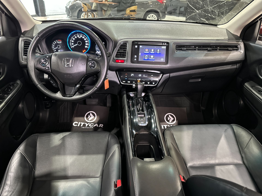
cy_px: 98
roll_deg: -2.6
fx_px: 182
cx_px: 131
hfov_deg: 71.6
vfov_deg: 56.8
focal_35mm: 24
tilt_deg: -30.0
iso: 1000
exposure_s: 1/40
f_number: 1.78
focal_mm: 6.86
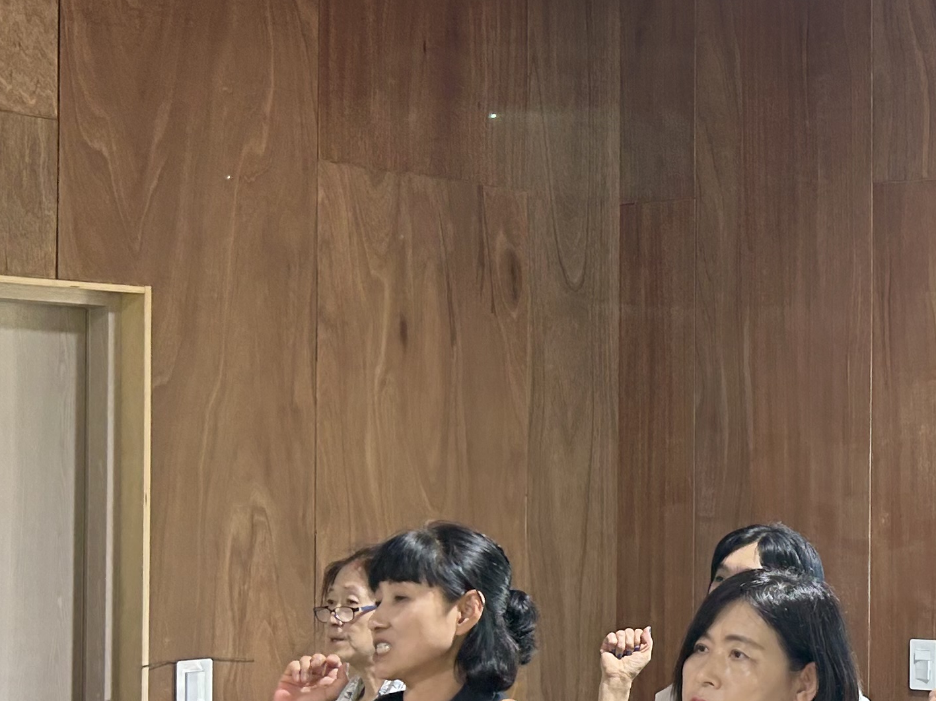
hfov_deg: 23.9
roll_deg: +1.2
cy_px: 434
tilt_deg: +0.7
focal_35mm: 74
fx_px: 2000
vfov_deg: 19.9
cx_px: 1127
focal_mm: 5.7
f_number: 1.5
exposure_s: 1/120
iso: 80
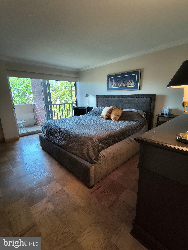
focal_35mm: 12
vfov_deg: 110.5
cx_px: 94
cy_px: 125
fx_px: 87
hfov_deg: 94.5
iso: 466
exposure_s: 1/60
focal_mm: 2.13
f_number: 2.2
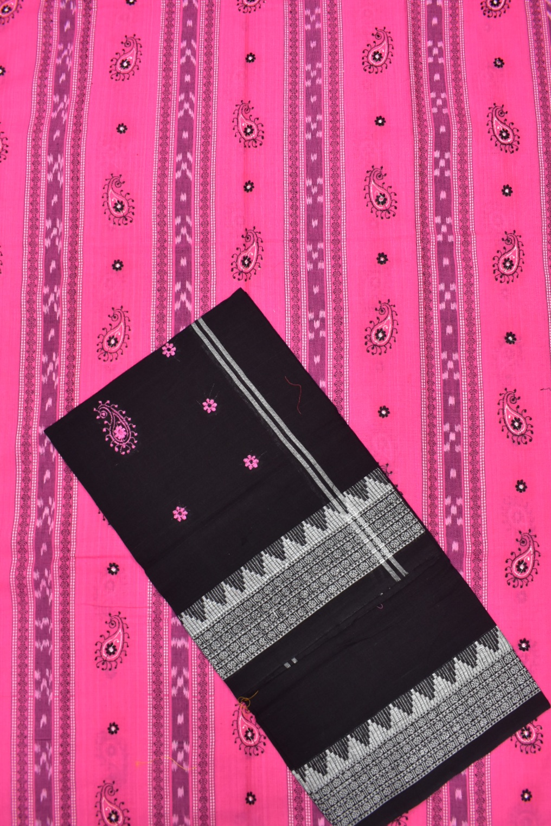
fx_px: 620
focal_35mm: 27
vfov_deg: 67.4
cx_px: 276
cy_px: 413
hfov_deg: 47.9
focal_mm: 18
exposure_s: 1/30
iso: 640
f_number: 5.6
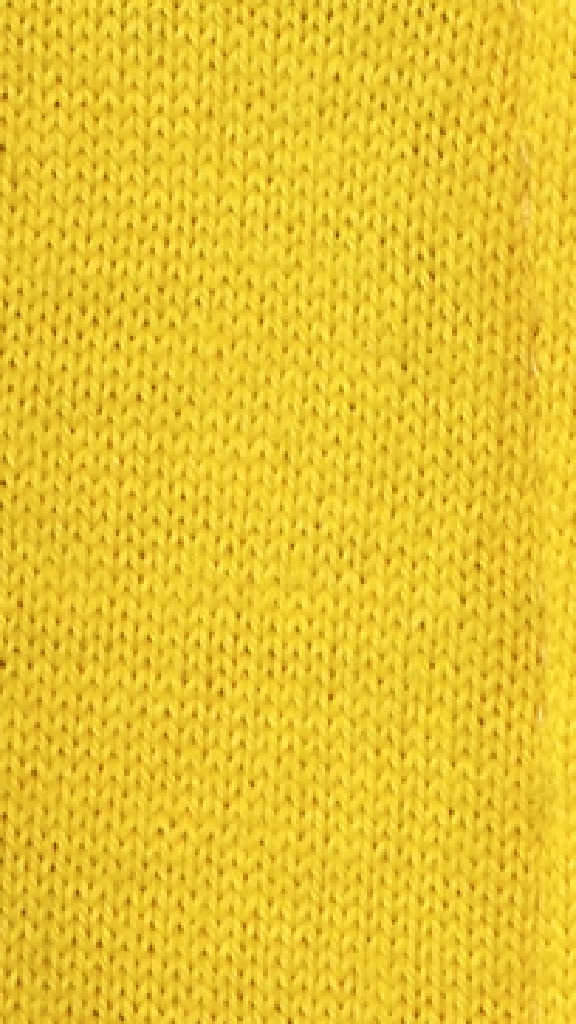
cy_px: 733
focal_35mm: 1322
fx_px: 35921
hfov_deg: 0.9
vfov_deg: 1.6
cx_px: -887
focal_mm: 106
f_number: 9
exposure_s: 1/50
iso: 320
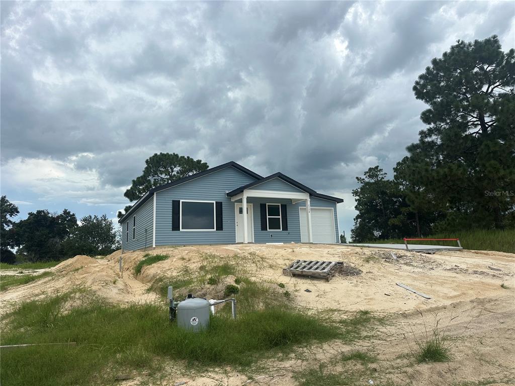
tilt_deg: +8.0
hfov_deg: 71.6
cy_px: 193
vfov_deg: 56.8
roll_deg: +1.7
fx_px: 357
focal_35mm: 24
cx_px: 258
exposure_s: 1/6623
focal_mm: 6.86
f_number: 1.78
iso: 80
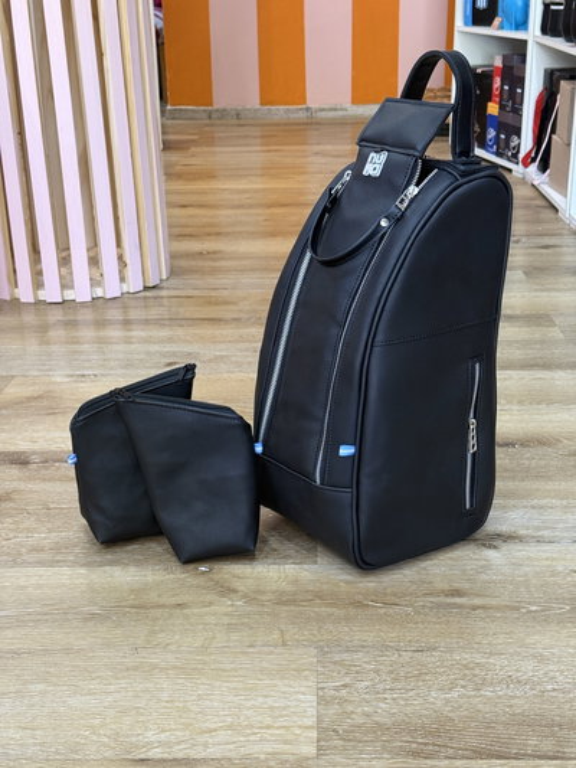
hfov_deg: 30.3
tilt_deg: -20.9
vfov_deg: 39.6
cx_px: 288
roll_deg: +0.8
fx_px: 1065
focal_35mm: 48
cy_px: 384
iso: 200
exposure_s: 1/33
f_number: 1.78
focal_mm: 6.76
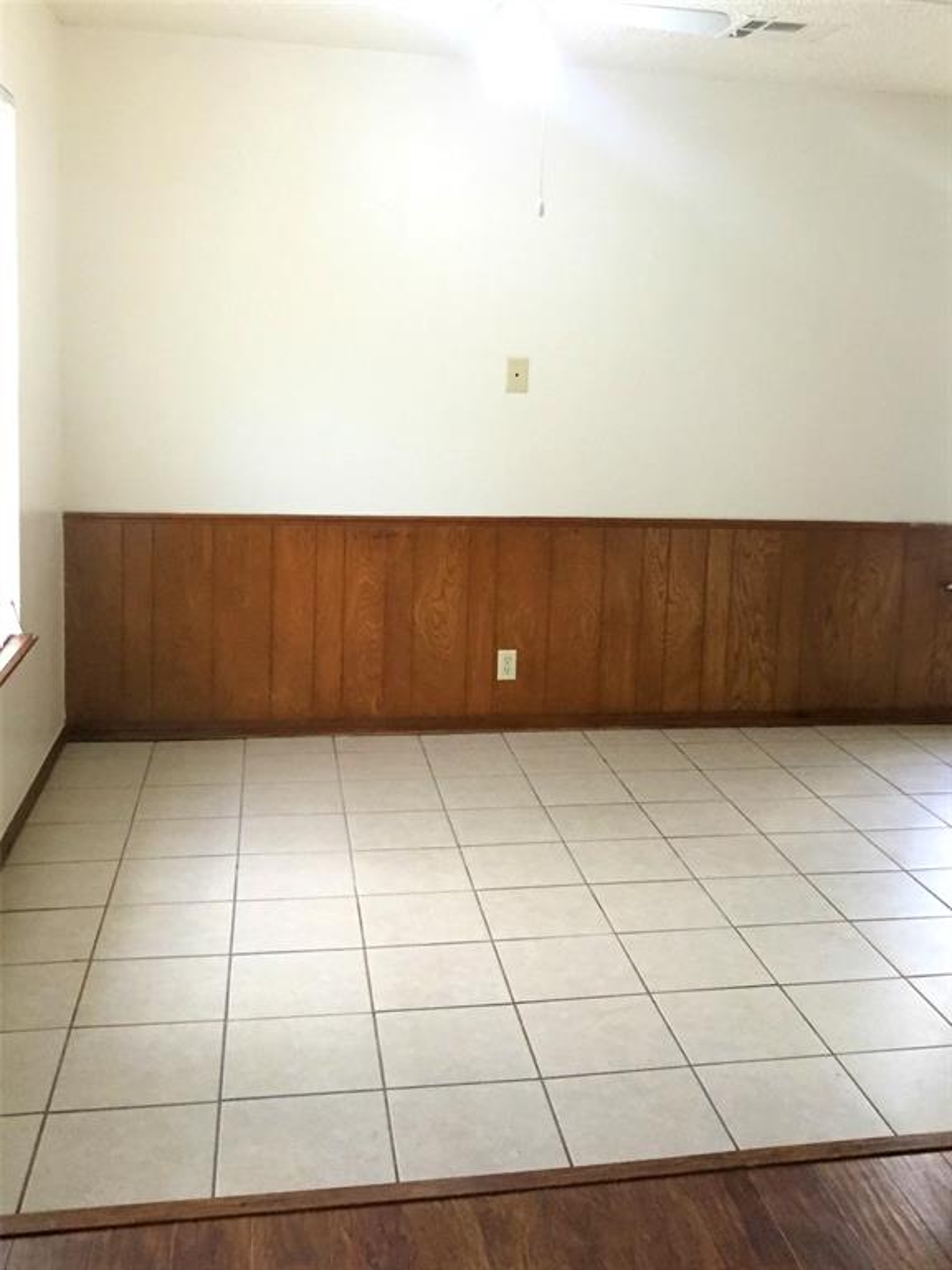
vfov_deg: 61.7
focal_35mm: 29
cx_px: 476
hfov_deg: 48.2
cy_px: 635
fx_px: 1063
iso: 160
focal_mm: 4.15
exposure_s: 1/30
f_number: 2.2
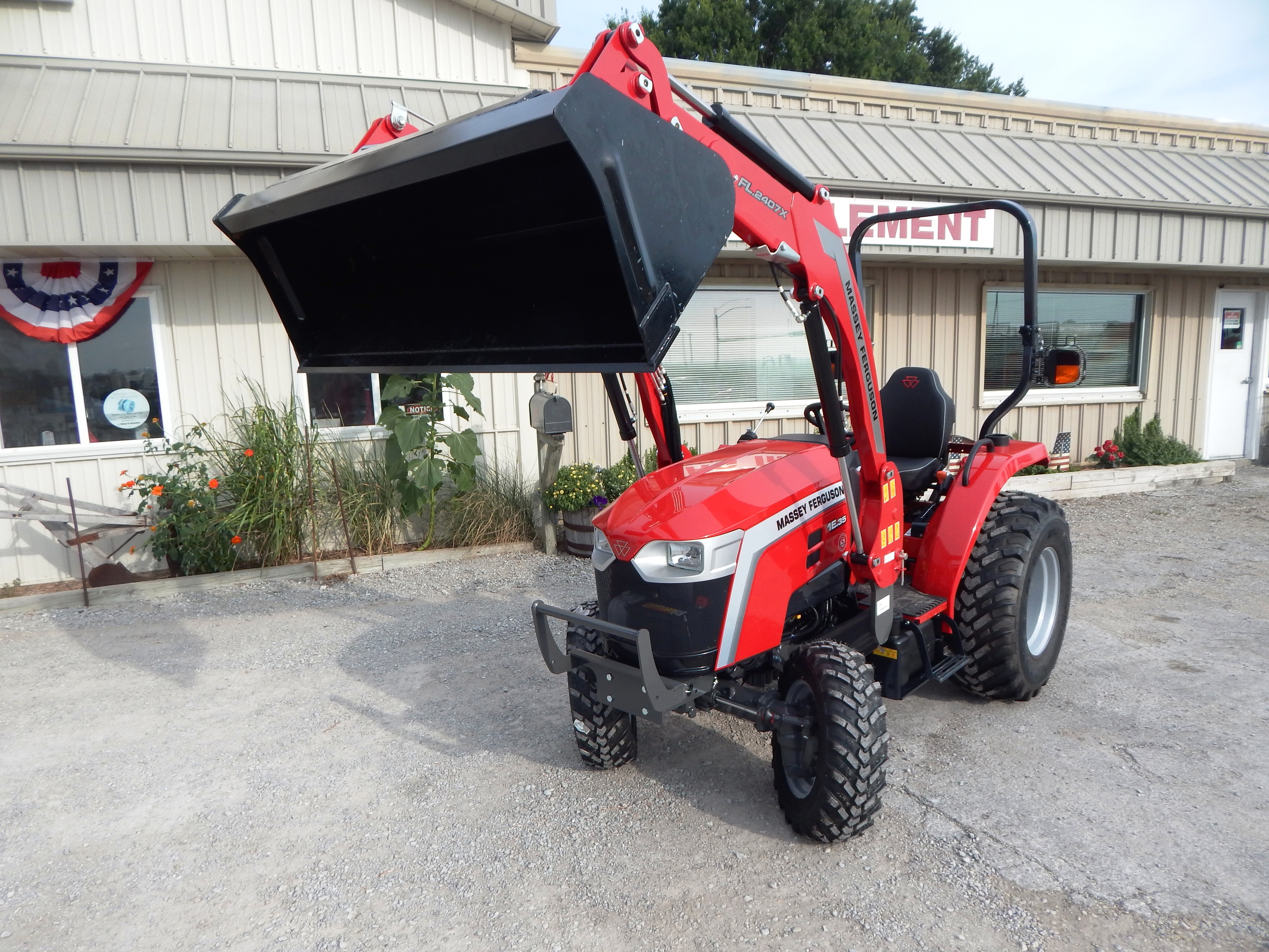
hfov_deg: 76.4
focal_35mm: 22
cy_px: 476
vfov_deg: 61.1
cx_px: 634
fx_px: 807
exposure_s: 1/800
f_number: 3
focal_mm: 4
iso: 125
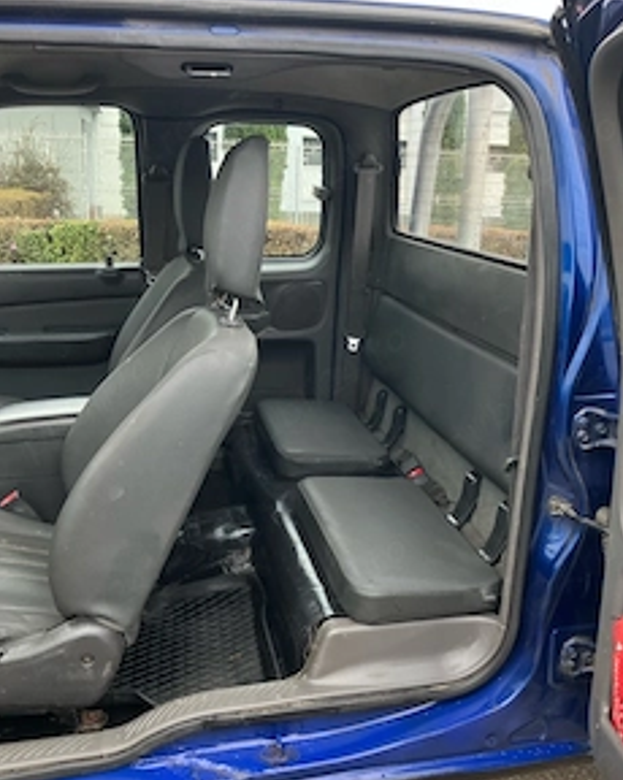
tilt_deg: -13.5
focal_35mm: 38
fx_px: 877
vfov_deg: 47.9
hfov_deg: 39.0
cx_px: 374
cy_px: 425
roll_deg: -3.2
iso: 50
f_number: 1.8
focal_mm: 3.99
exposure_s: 1/121
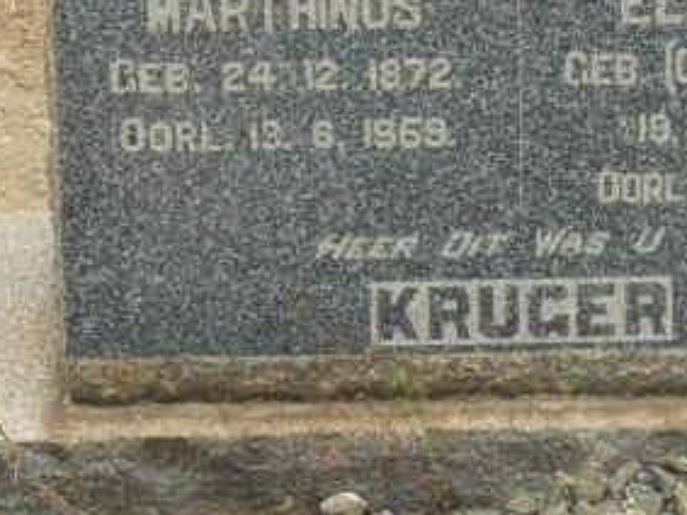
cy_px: 90
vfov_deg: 10.5
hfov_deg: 13.9
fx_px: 2797
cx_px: 587
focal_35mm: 141
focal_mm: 9.3
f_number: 5
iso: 100
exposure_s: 1/180
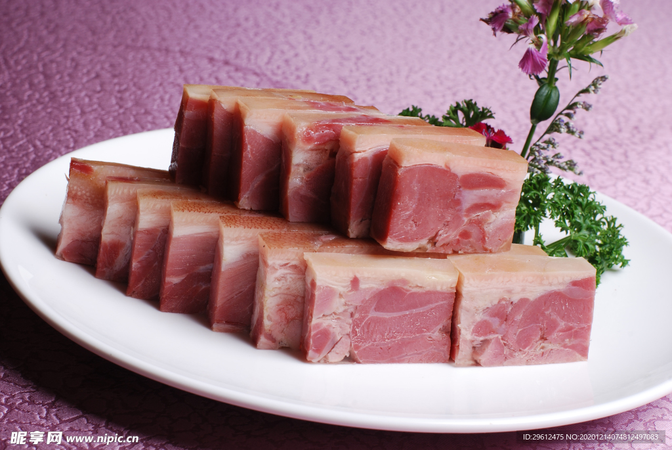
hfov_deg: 27.0
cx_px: 336
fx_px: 1401
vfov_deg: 18.2
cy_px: 225
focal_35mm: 75
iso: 100
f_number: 13
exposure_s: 1/125
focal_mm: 50
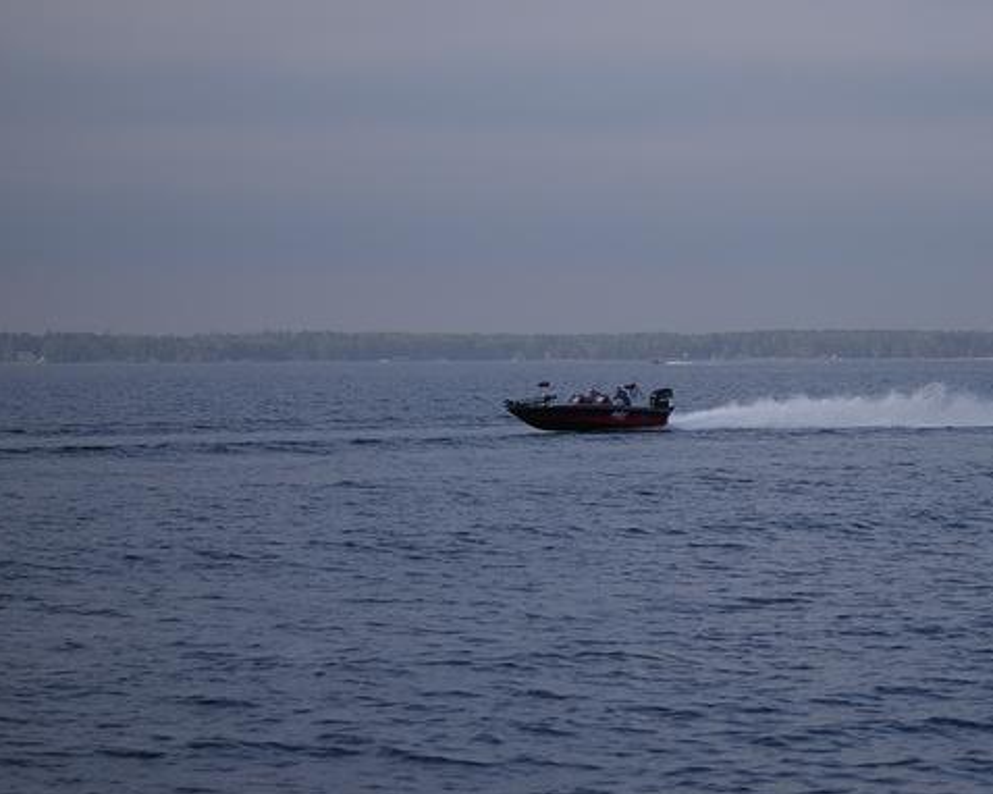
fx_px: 3878
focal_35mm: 132
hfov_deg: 14.6
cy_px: 426
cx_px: 642
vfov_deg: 11.7
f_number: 4
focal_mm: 70
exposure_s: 1/1500
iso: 400
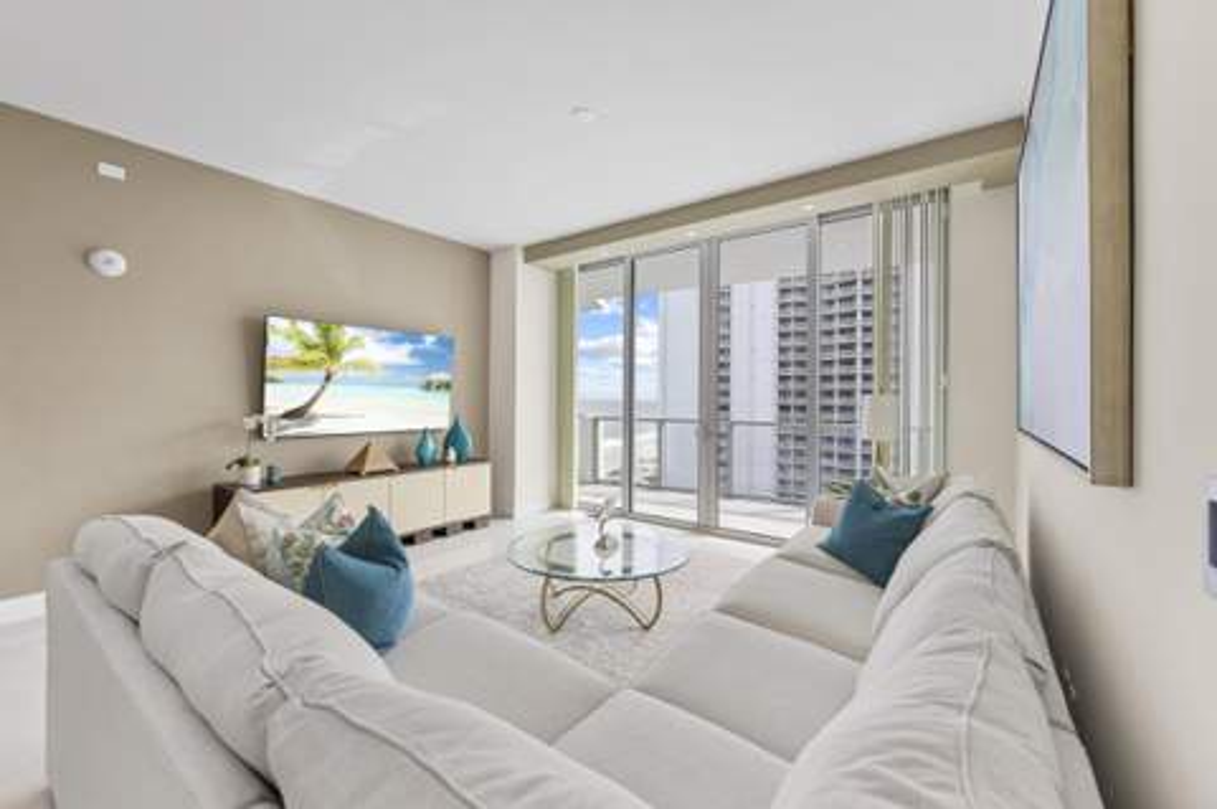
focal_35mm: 14
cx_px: 608
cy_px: 404
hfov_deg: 104.3
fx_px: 473
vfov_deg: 81.1
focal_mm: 14
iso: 64
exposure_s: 1/2.5
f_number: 8
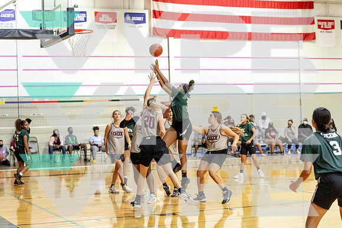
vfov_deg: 18.4
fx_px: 703
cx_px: 171
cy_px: 114
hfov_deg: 27.3
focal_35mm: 74
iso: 2500
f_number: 2.8
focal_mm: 74
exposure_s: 1/800
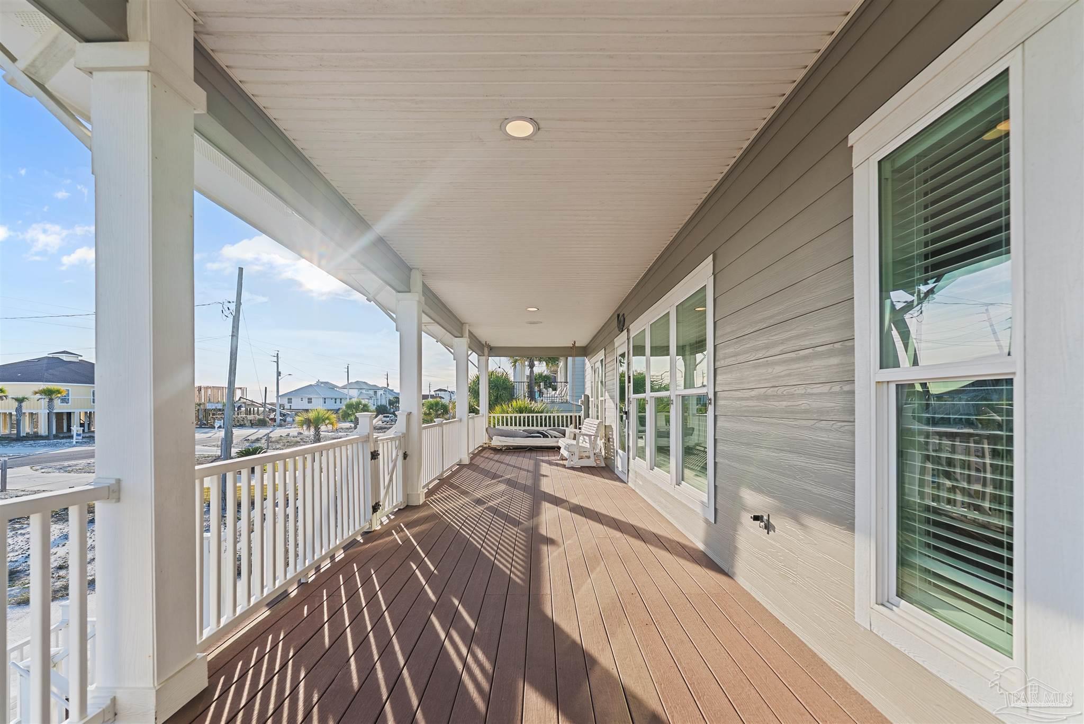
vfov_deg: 81.3
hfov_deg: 104.2
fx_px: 422
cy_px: 362
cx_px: 542
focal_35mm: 14
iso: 200
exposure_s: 1/160
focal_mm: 14
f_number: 4
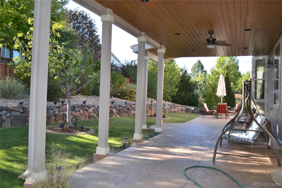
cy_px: 94
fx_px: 258
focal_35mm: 33
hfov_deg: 57.2
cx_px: 141
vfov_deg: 40.0
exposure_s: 1/160
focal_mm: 22
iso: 100
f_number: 4
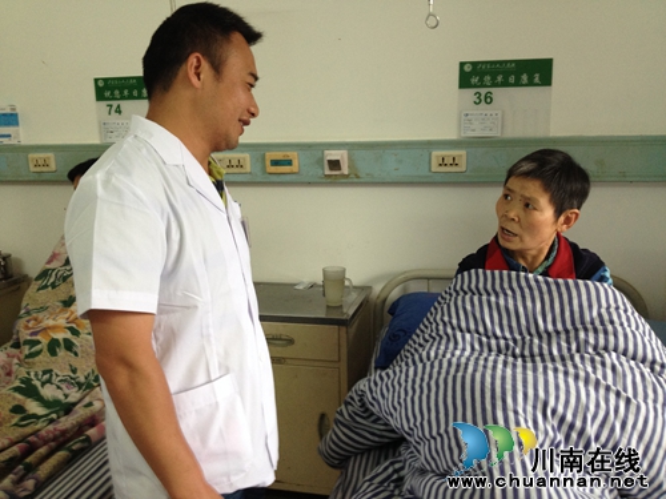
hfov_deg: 52.6
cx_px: 333
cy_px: 250
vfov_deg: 40.7
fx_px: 673
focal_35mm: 35
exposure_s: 1/20
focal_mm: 4.28
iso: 100
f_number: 2.4
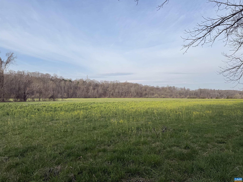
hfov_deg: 71.6
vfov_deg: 56.8
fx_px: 168
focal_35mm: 24
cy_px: 91
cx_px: 122
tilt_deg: +1.6
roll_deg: -0.7
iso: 80
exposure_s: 1/3021
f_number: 1.78
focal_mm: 6.76
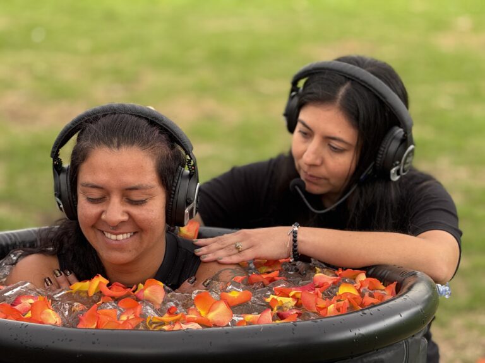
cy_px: 182
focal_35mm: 120
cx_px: 242
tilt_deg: -10.3
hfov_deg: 16.4
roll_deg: +0.3
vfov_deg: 12.3
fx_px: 1681
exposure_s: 1/99
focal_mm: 15.66
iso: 64
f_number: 2.8
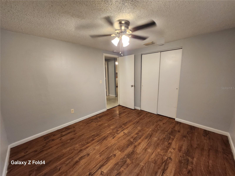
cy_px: 88
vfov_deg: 89.9
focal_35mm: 13
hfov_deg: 106.2
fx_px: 88
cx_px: 118
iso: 320
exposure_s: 1/60
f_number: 2.2
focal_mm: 1.74
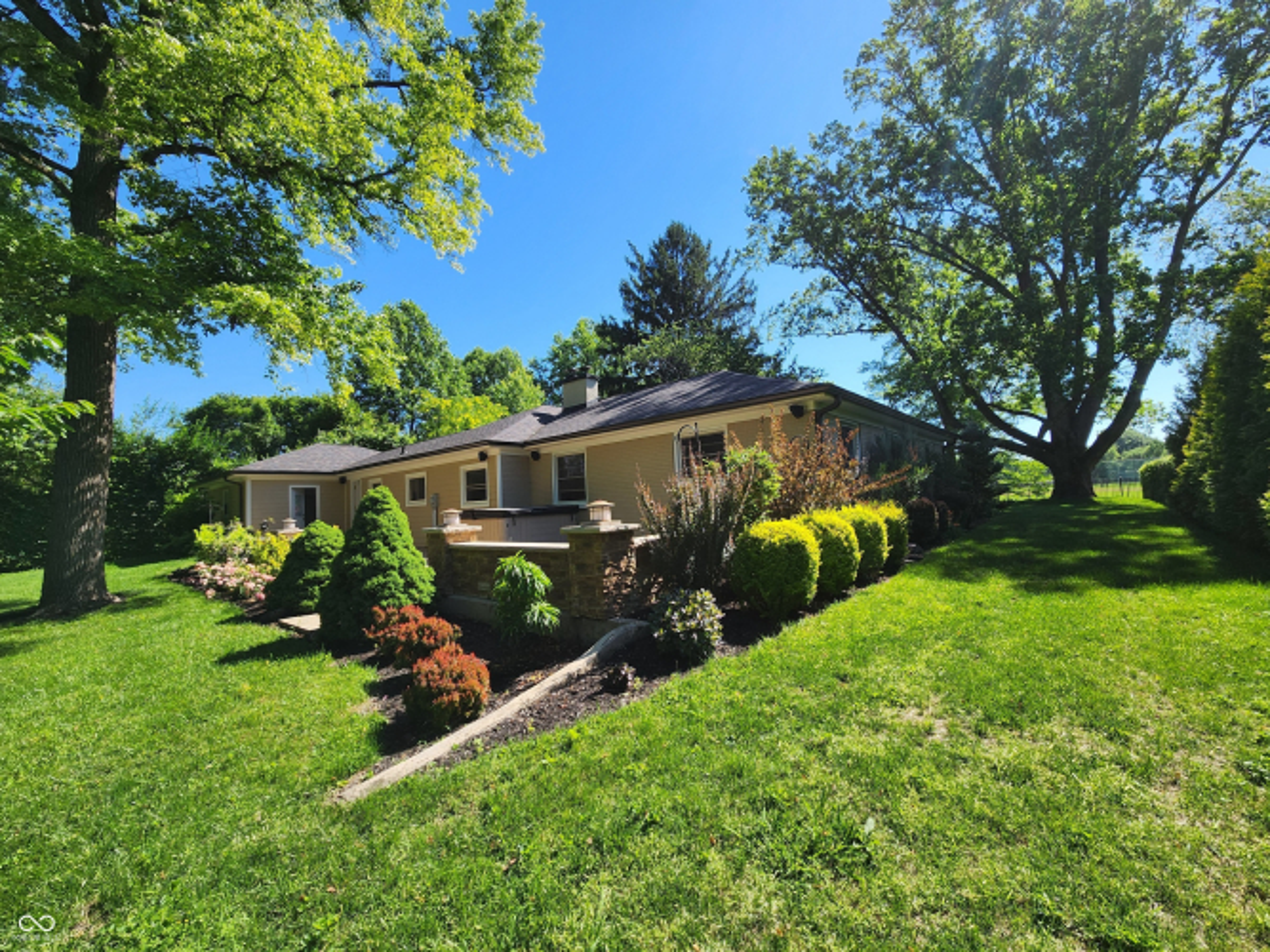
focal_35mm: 13
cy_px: 476
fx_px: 477
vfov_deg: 89.9
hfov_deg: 106.2
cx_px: 635
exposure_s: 1/1186
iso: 50
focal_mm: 2.2
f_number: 2.2
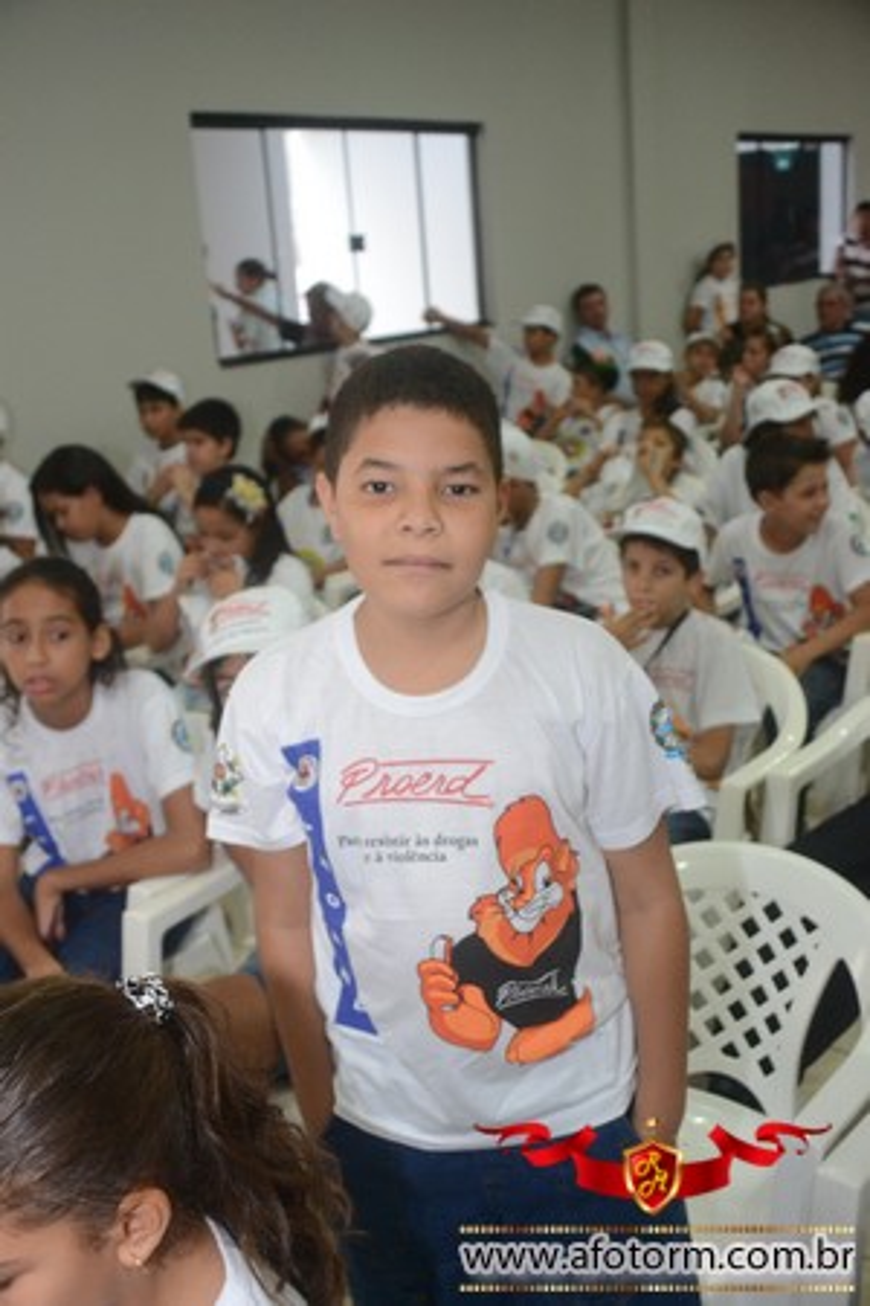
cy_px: 653
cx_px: 435
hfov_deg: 34.2
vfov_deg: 49.6
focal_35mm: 39
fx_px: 1414
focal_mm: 26
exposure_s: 1/80
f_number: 3.8
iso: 1600
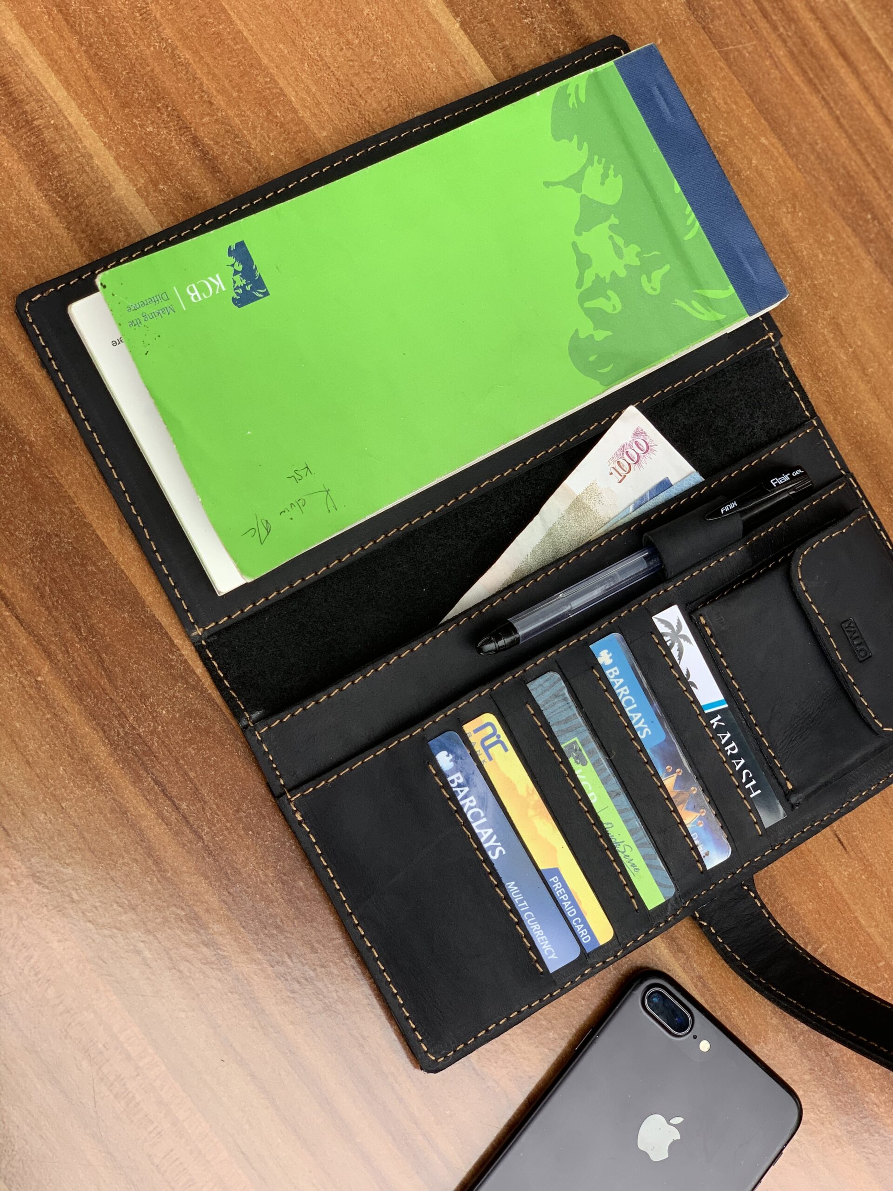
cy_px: 596
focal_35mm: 52
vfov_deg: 36.8
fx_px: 1789
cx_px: 446
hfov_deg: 28.0
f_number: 2.4
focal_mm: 6
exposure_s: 1/211
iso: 16
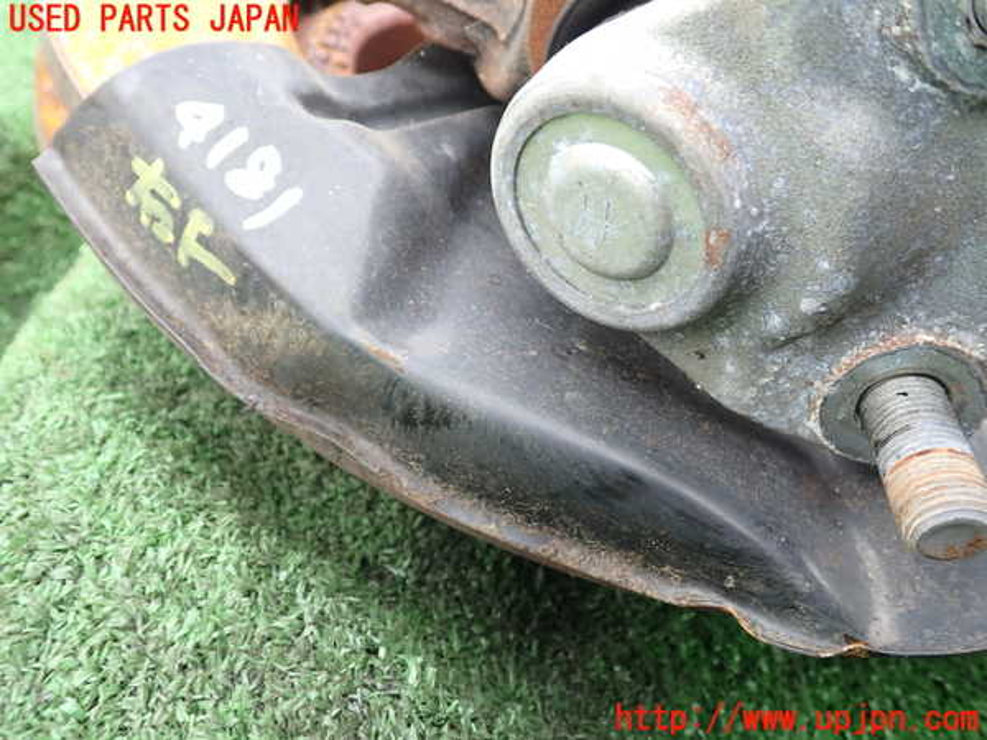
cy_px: 370
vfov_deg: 46.8
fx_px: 855
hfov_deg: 60.0
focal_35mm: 30
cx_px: 494
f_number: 2.3
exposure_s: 1/80
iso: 100
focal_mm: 5.4
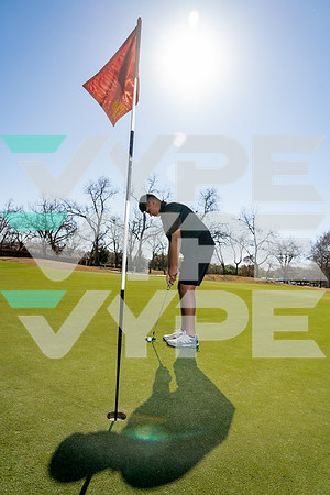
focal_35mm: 24
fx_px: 330
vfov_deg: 73.7
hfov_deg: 53.1
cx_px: 165
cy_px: 248
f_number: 5.6
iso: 100
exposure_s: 1/250
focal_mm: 24
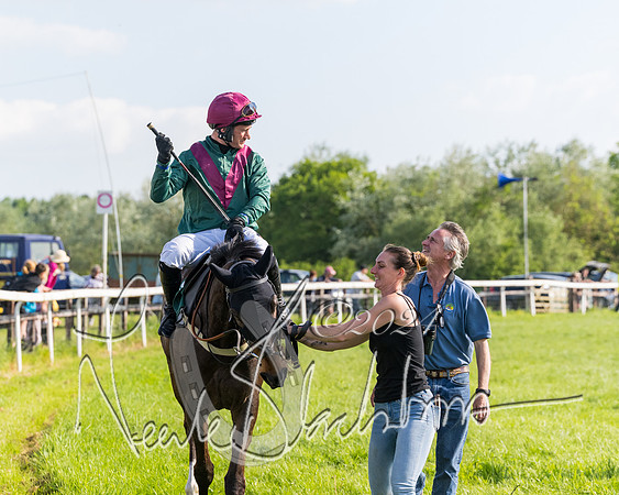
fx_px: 2578
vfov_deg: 11.0
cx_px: 269
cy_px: 266
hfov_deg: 13.7
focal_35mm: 141
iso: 500
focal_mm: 93
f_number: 4
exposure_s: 1/4000
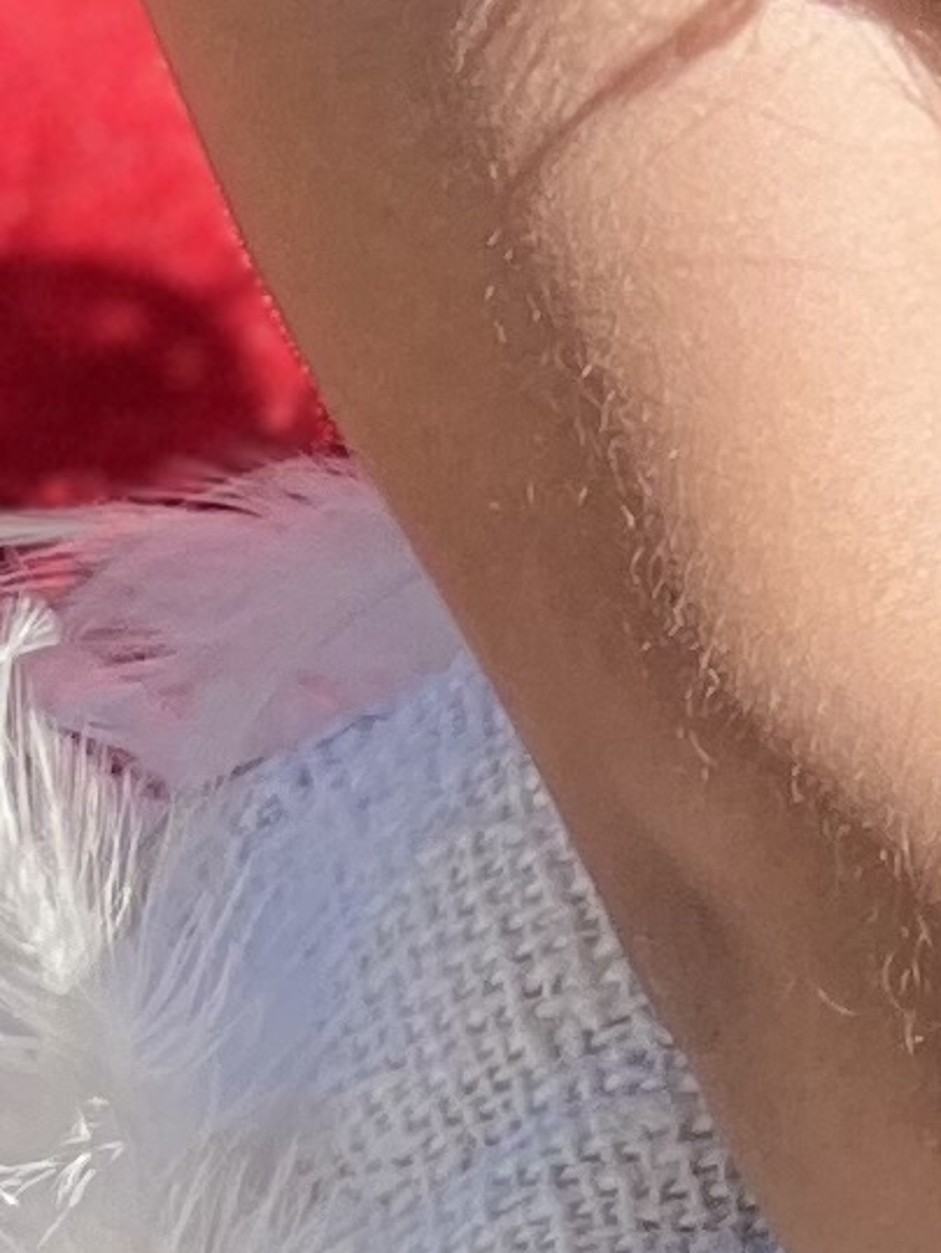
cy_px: -1982
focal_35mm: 577
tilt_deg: -6.4
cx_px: 1957
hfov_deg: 2.6
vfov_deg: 3.4
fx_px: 20897
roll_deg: +0.4
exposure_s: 1/172
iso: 32
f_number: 2.8
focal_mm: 9
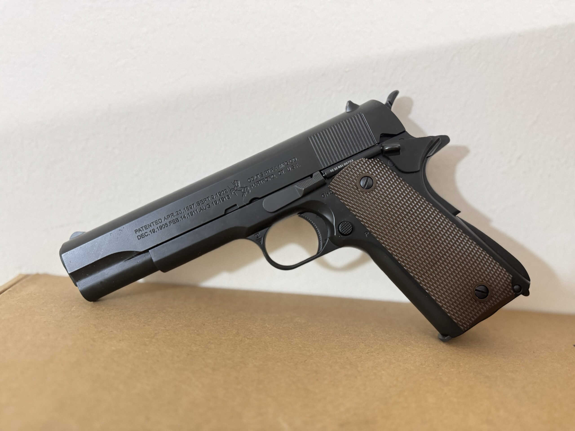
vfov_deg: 56.8
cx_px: 288
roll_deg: -2.2
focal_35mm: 24
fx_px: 399
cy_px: 216
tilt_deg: -14.4
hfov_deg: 71.6
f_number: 1.78
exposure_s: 1/33
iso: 800
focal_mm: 6.76
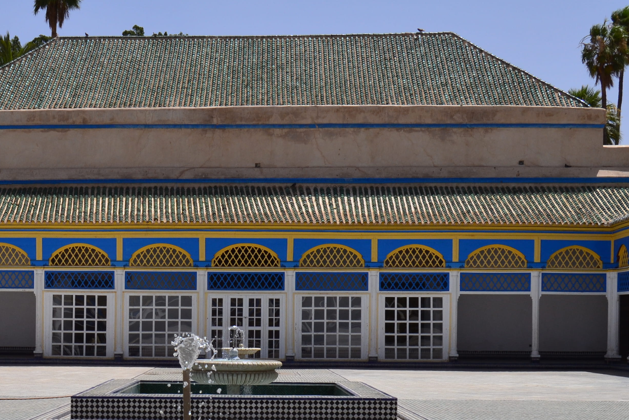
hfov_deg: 27.2
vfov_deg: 18.4
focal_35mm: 73
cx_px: 132
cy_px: 364
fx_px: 1275
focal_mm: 26
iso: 250
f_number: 11
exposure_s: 1/500
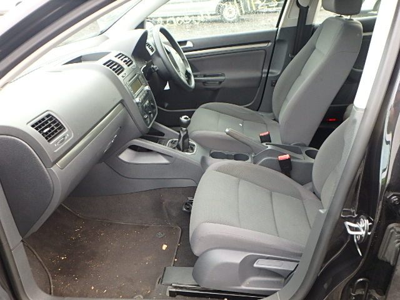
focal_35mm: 29
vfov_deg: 48.2
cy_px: 150
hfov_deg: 61.7
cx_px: 200
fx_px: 335
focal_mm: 5.2
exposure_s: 1/30
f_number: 4.6
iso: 250
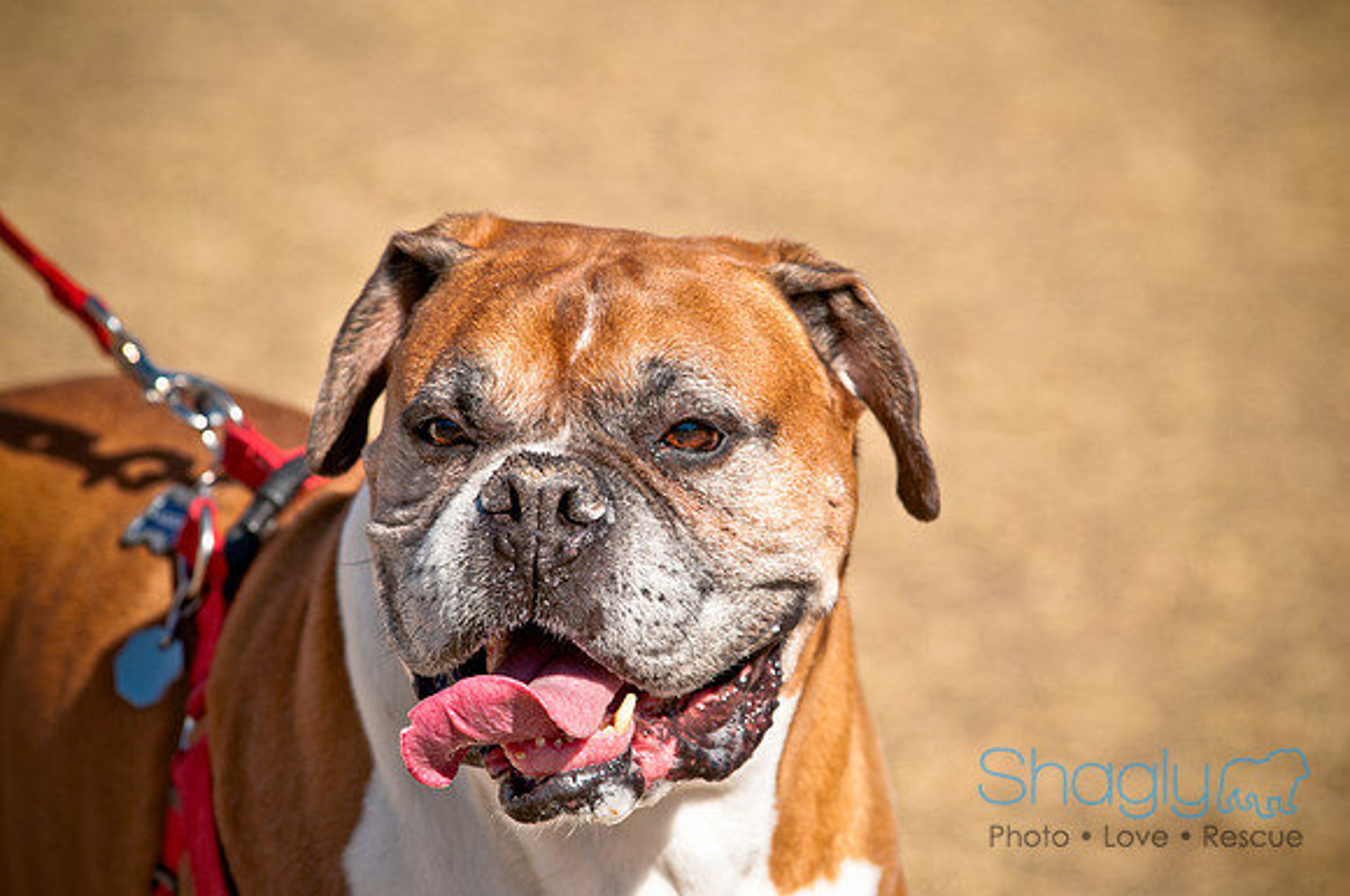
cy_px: 448
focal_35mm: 300
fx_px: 11234
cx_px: 675
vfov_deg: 4.6
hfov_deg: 6.9
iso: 200
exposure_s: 1/1000
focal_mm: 200
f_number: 5
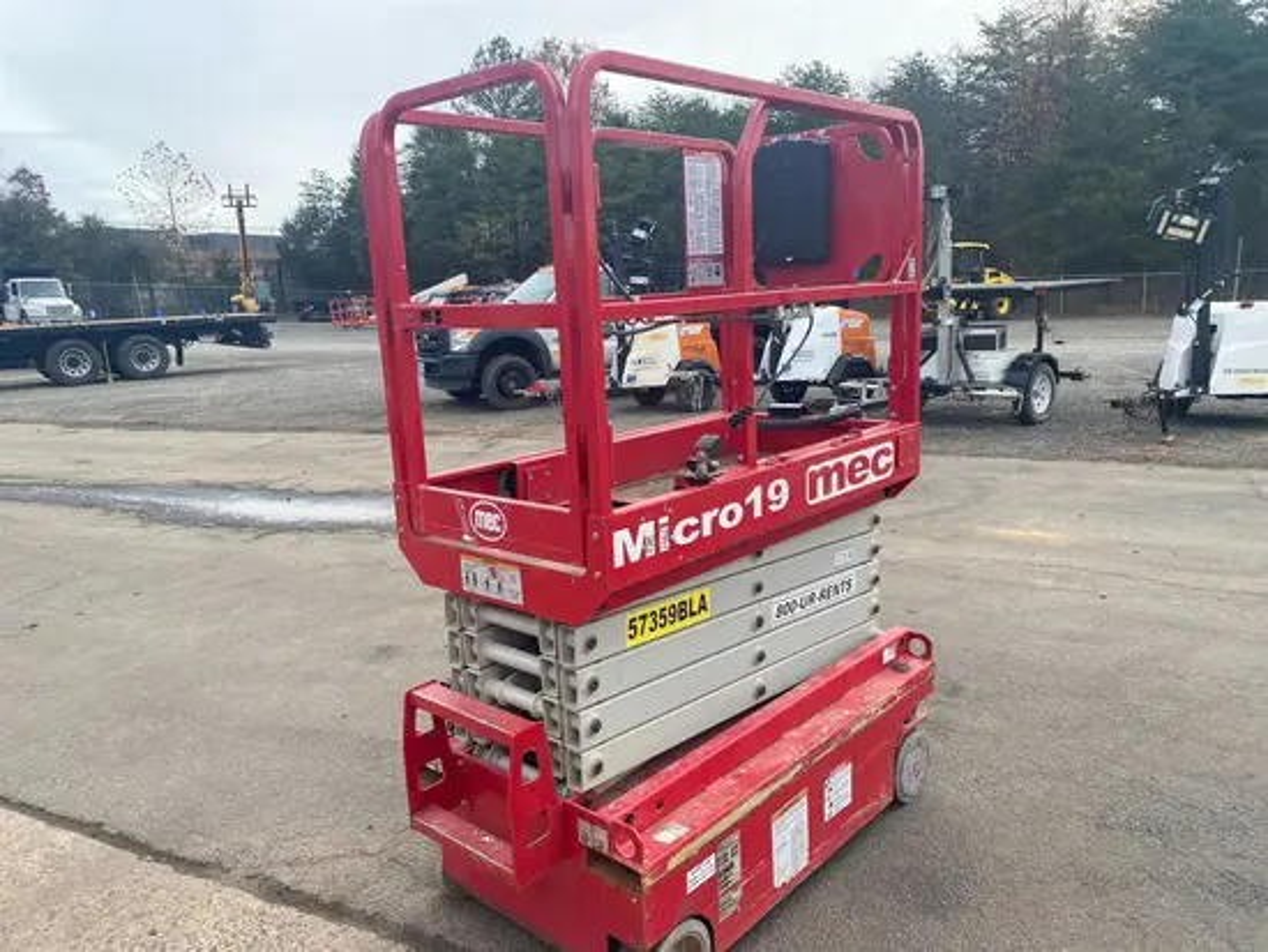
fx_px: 953
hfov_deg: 67.3
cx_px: 634
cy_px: 476
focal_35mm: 26
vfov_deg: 53.1
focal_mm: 4.25
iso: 32
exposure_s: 1/816
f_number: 1.8
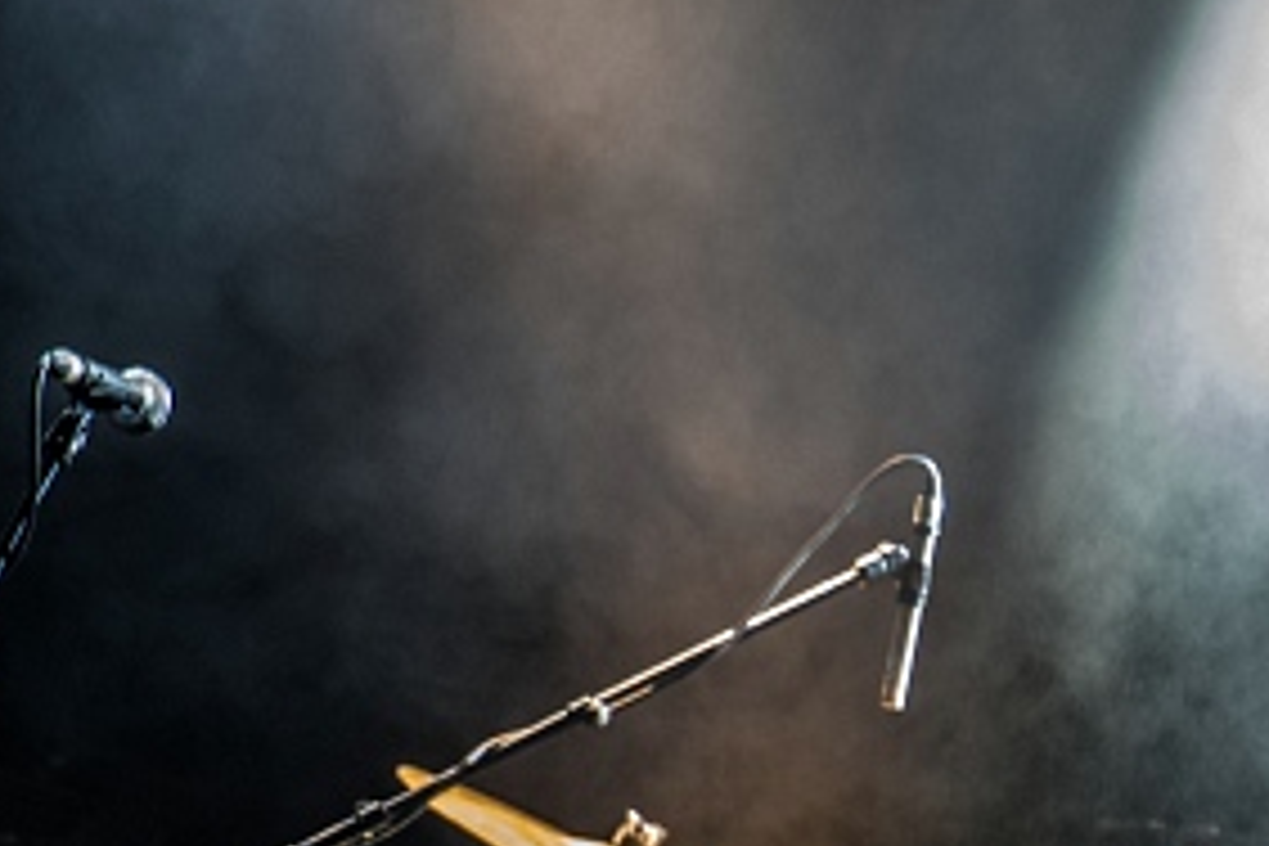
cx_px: 1552
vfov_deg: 2.7
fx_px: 18011
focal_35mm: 511
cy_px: 916
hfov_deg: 4.0
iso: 2000
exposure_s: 1/100
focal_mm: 200
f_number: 2.8
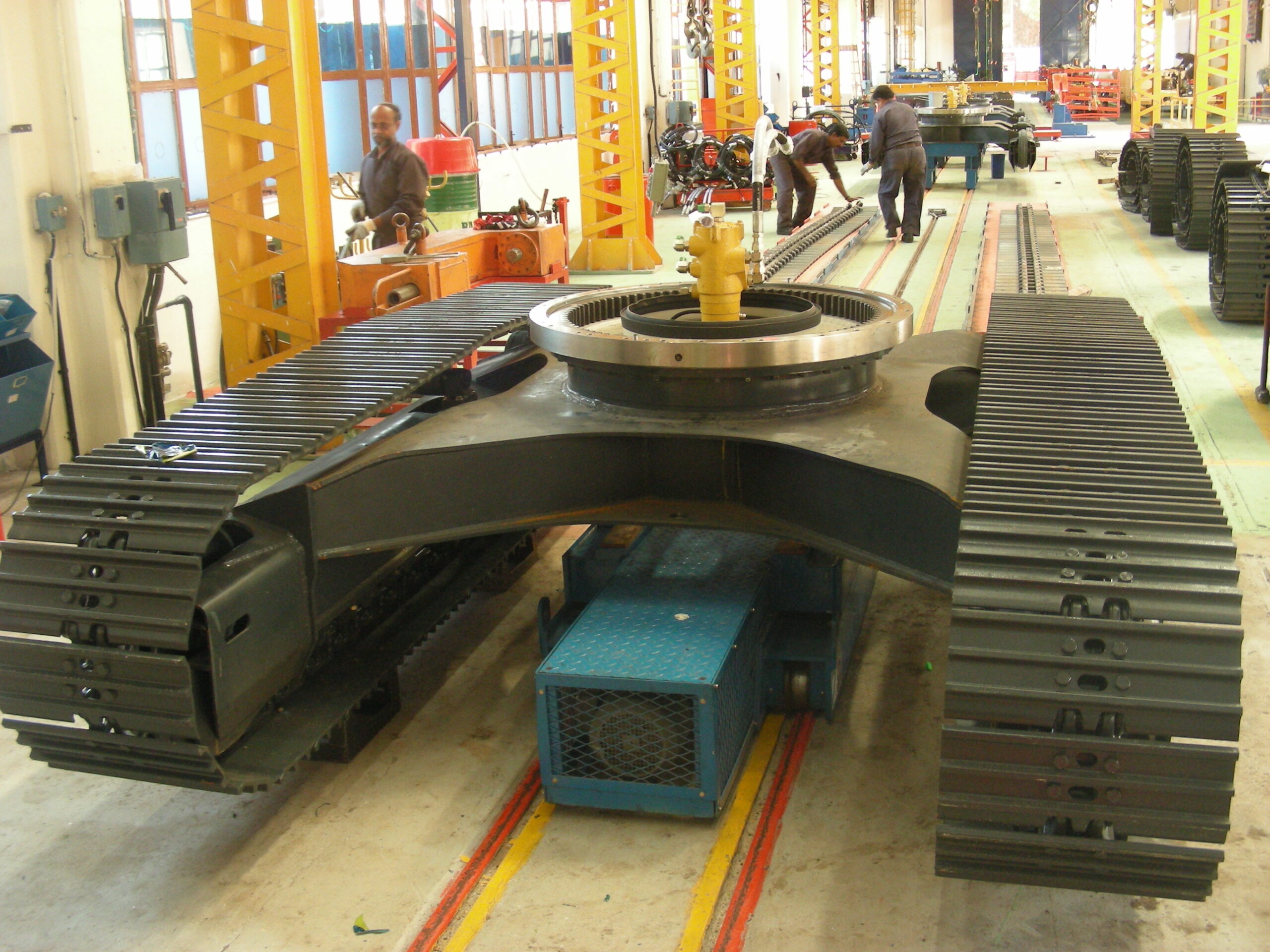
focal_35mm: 38
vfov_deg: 37.7
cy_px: 476
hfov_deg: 49.0
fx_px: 1394
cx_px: 635
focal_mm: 6.3
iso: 200
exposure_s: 1/21.3
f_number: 3.5
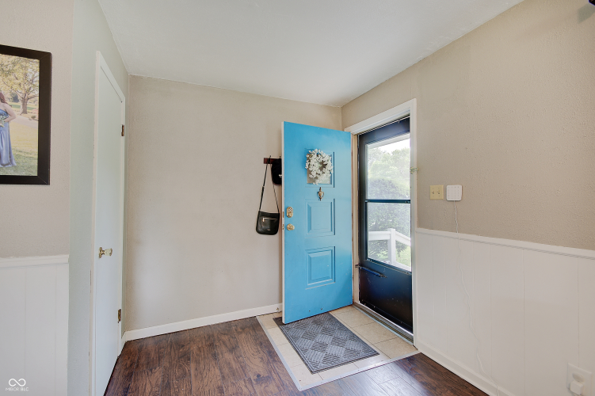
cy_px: 198
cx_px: 298
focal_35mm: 15
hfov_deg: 100.4
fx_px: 248
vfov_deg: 77.3
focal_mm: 10
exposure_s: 1.3
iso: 100
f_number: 9
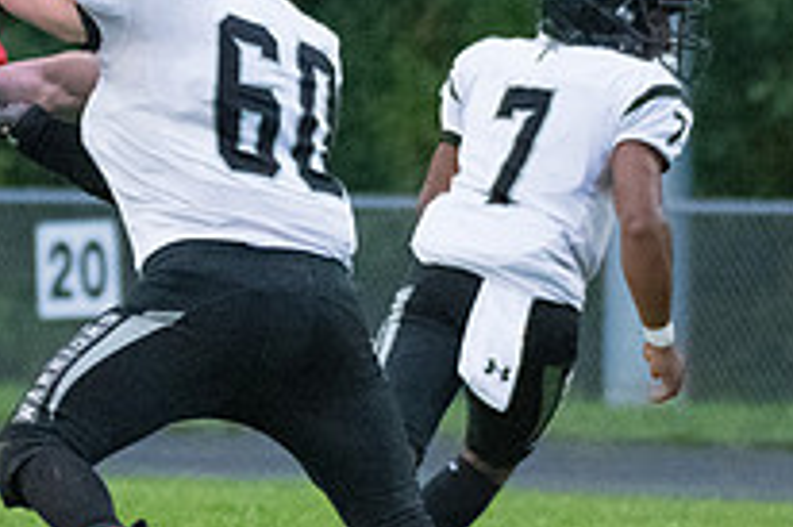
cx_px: -131
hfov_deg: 2.3
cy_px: 269
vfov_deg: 1.5
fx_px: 19523
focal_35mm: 887
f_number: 5.6
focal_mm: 210
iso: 10000
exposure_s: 1/2000
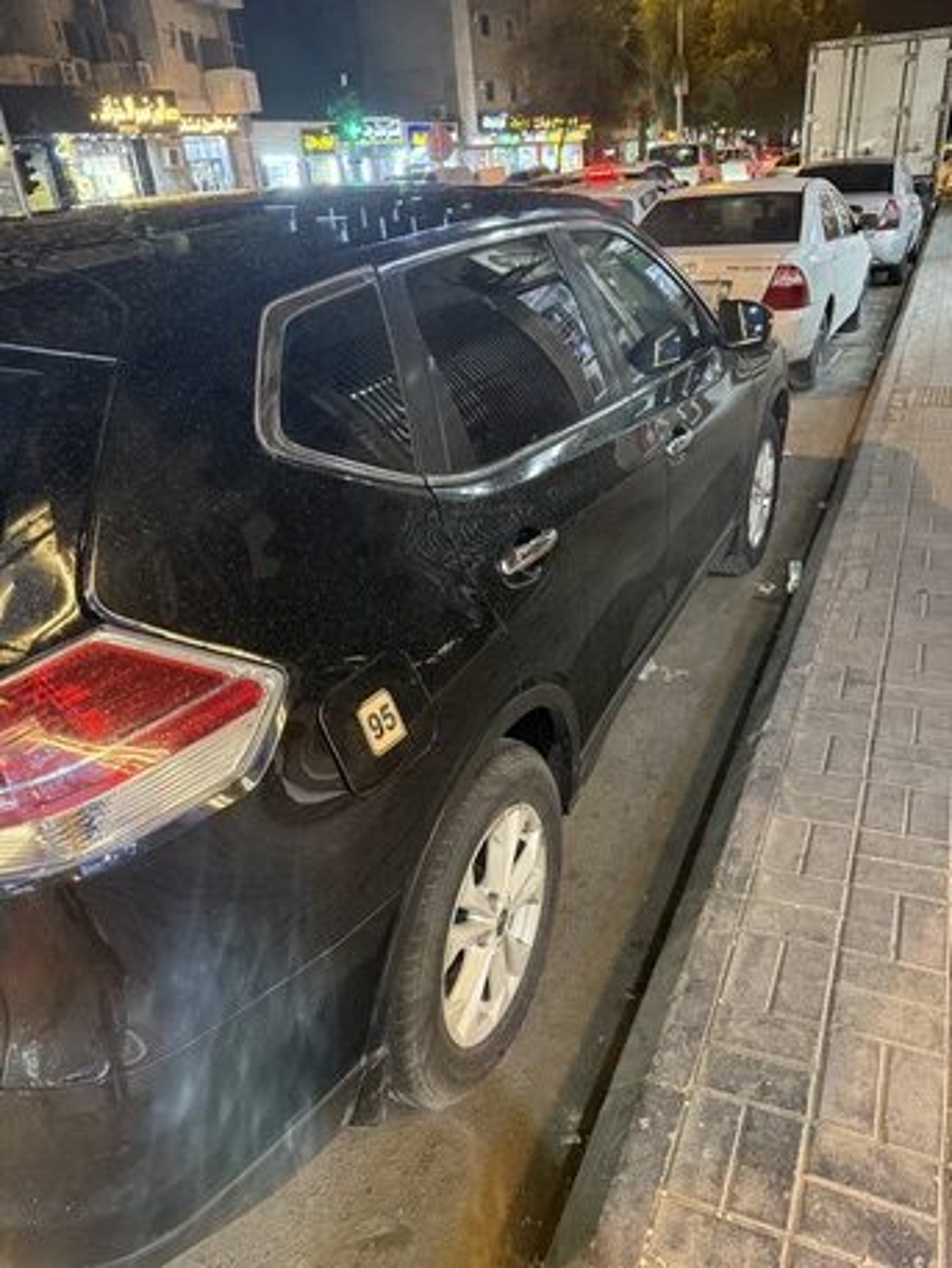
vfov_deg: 71.6
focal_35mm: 24
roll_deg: +5.1
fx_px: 880
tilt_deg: -26.7
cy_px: 634
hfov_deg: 56.8
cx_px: 476
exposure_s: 1/40
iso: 800
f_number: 1.78
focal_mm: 6.76
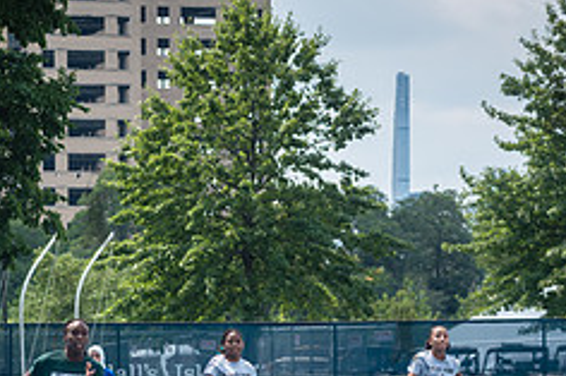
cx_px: 94
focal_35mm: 251
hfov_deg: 8.2
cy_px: 437
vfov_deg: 5.4
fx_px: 3943
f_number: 5
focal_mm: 100
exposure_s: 1/1000
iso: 160
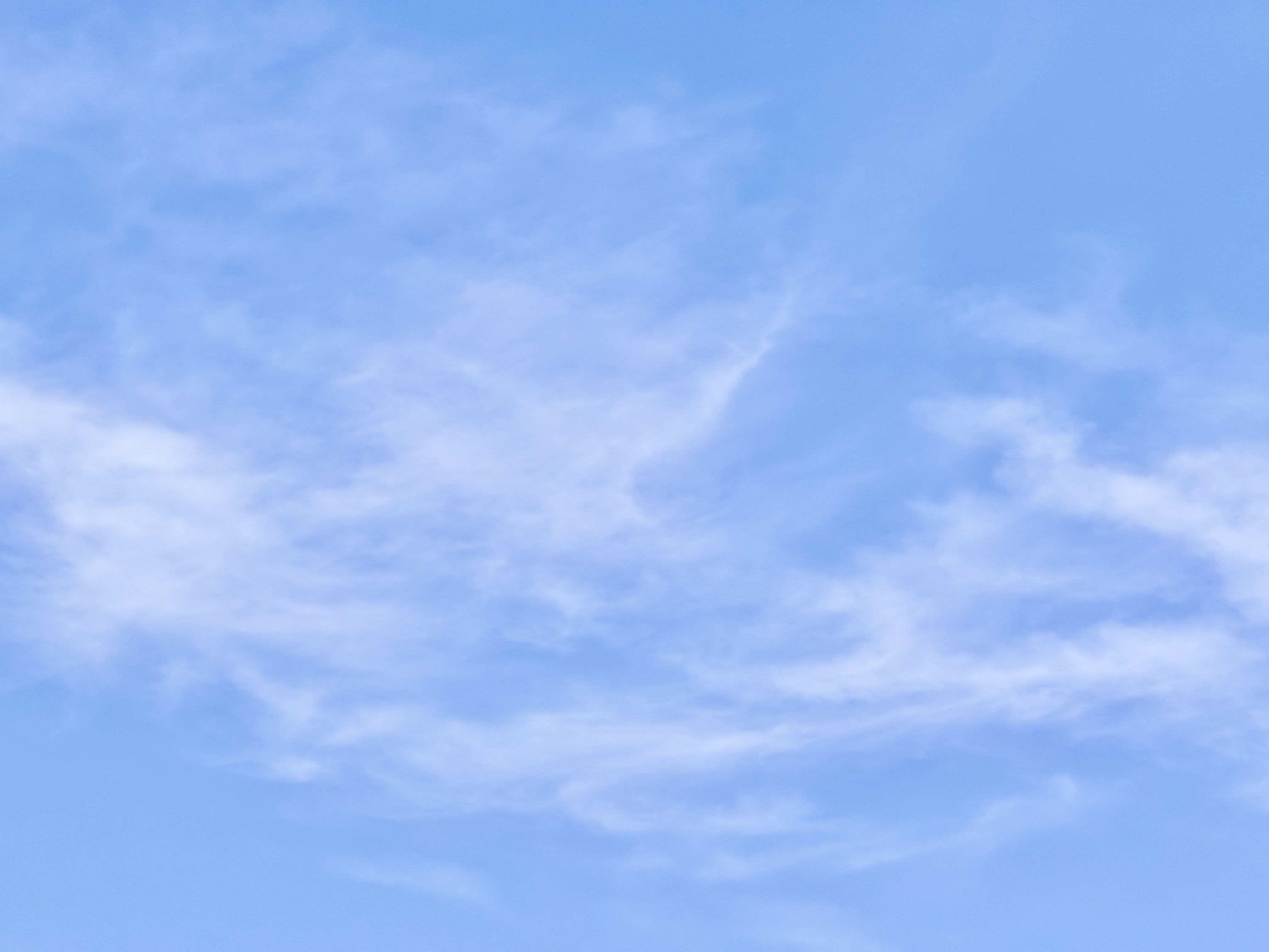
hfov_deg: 16.4
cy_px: 476
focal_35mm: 120
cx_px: 634
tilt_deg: +18.2
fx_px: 4399
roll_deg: +0.1
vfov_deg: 12.3
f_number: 2.8
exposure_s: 1/2817
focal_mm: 15.66
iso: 64
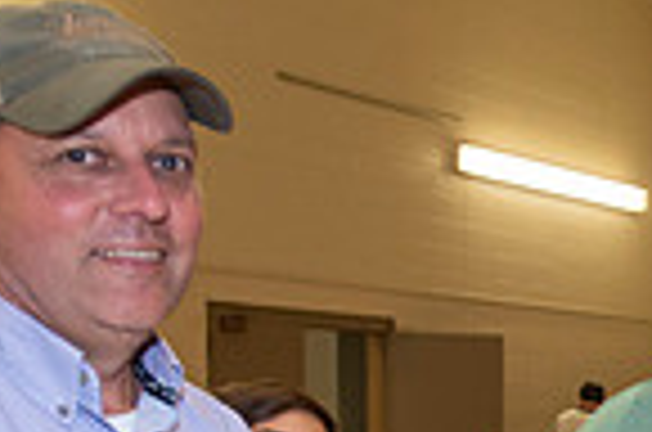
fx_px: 1590
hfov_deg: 21.6
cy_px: 572
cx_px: 764
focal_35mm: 88
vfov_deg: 14.7
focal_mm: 22
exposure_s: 1/100
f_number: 2.8
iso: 1250
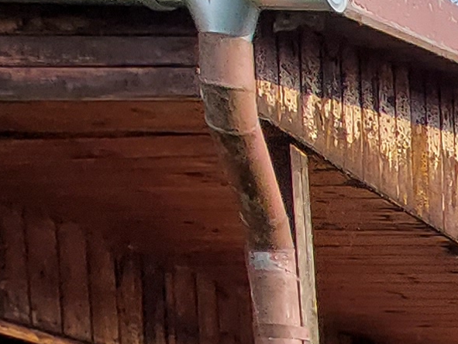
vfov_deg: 14.0
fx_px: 1164
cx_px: 1098
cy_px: 699
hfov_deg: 14.5
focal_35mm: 88
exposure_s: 1/298
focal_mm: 1.74
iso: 50
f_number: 2.2
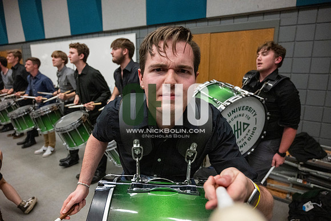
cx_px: 166
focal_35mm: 24
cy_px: 110
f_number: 4
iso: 10000
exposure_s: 1/500
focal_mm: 24
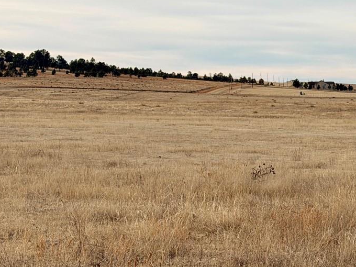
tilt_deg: -5.2
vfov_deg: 13.1
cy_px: 189
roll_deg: +1.4
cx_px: 270
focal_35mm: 113
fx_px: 1162
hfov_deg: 17.3
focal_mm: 6.76
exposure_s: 1/3534
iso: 64
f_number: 1.78
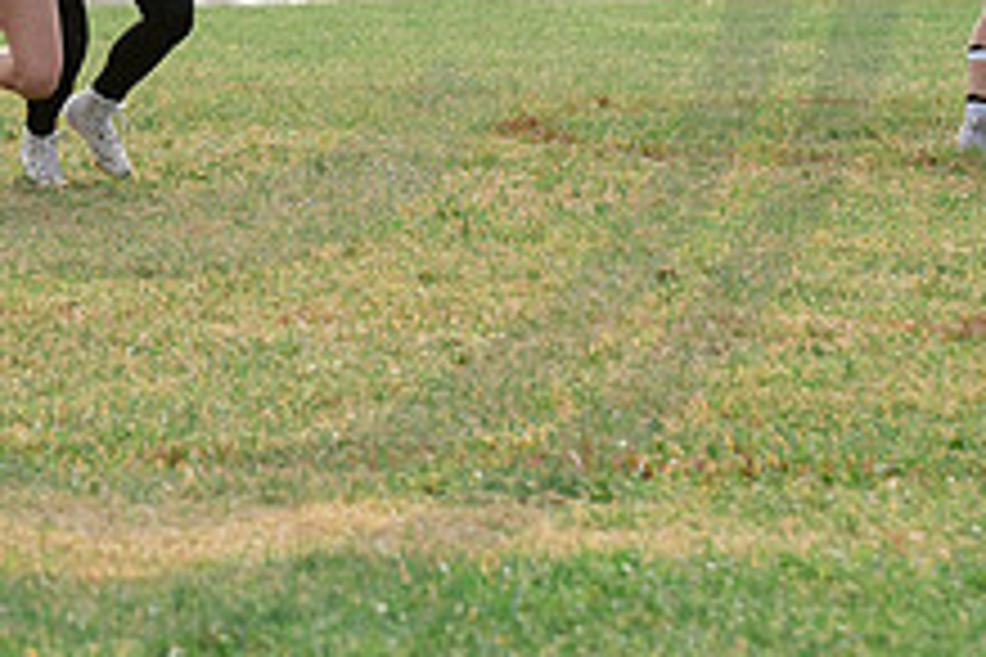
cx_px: -187
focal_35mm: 440
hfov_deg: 4.7
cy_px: -19
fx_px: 12050
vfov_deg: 3.1
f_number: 5
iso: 400
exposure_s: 1/1600
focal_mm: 135
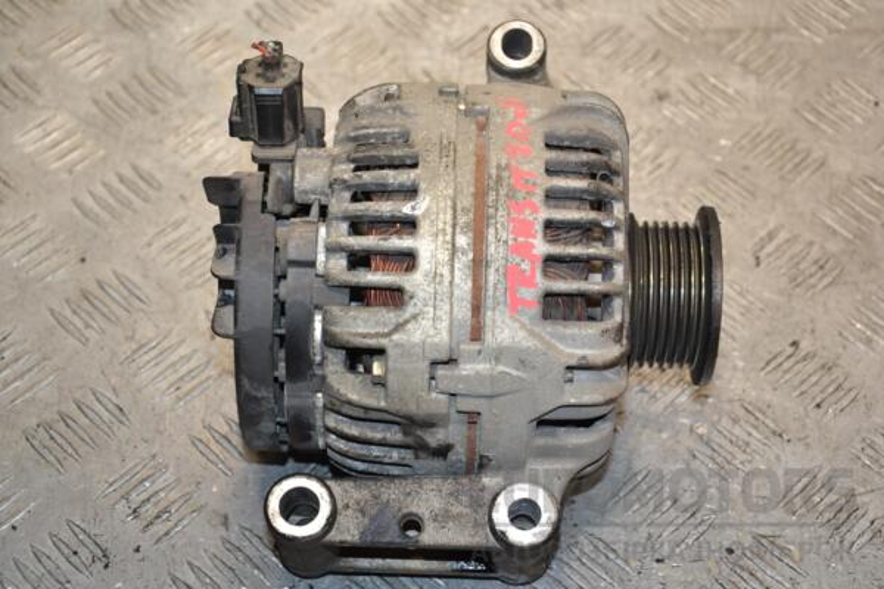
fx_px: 1657
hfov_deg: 29.9
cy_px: 294
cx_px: 442
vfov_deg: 20.2
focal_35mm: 68
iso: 800
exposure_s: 1/200
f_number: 5
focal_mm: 45
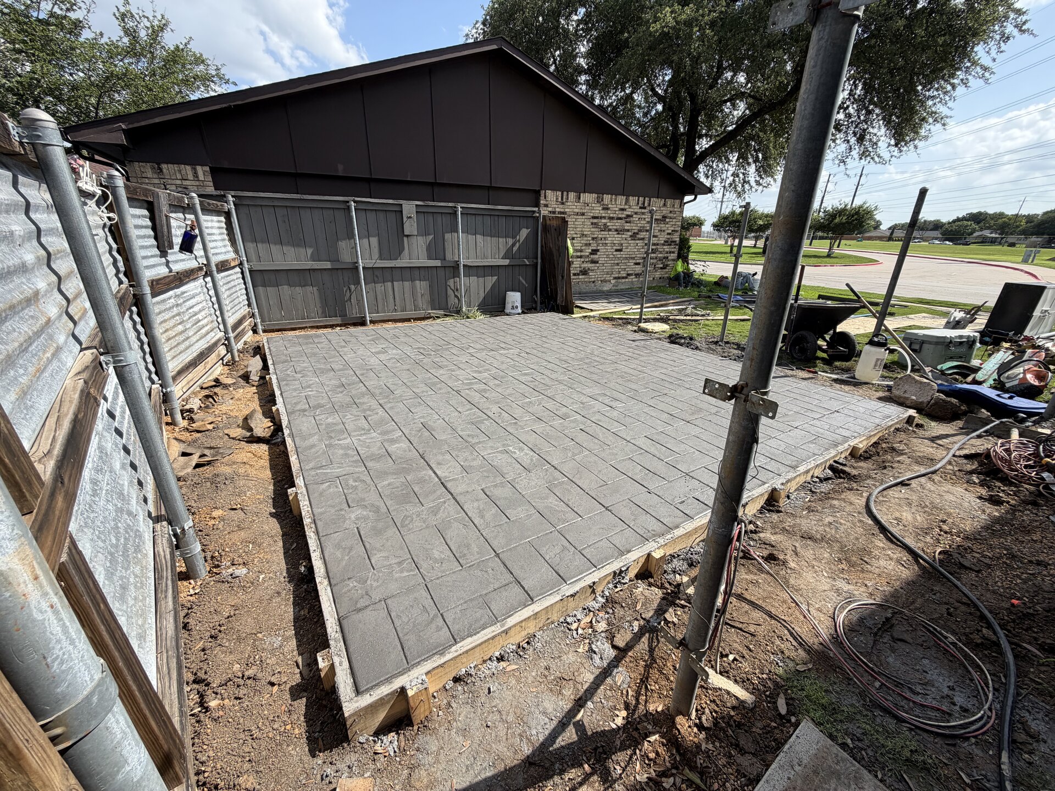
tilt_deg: -21.7
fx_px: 427
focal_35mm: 14
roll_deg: -0.2
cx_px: 528
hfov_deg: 102.1
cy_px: 396
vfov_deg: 85.7
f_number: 2.2
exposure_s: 1/770
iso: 32
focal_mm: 2.22
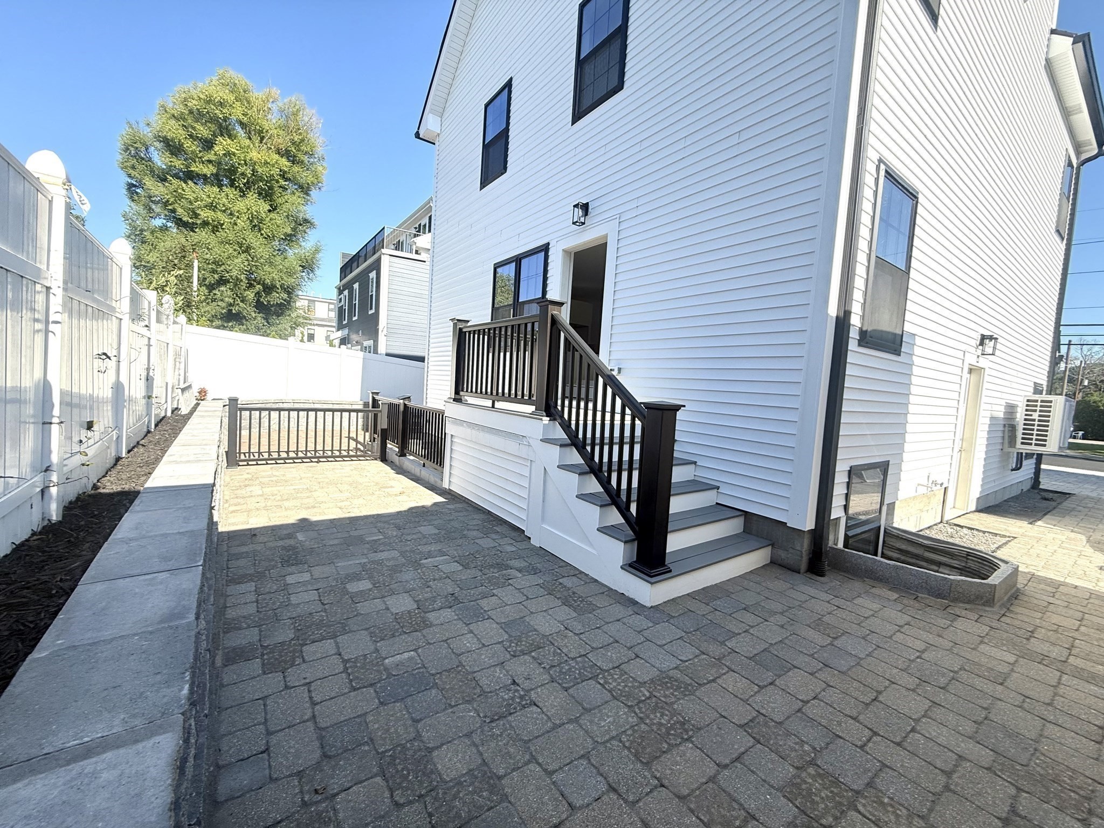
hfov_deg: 102.1
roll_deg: -3.7
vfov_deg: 85.7
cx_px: 552
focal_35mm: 14
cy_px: 414
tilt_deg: -4.0
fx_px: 446
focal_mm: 2.22
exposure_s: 1/1033
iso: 50
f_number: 2.2
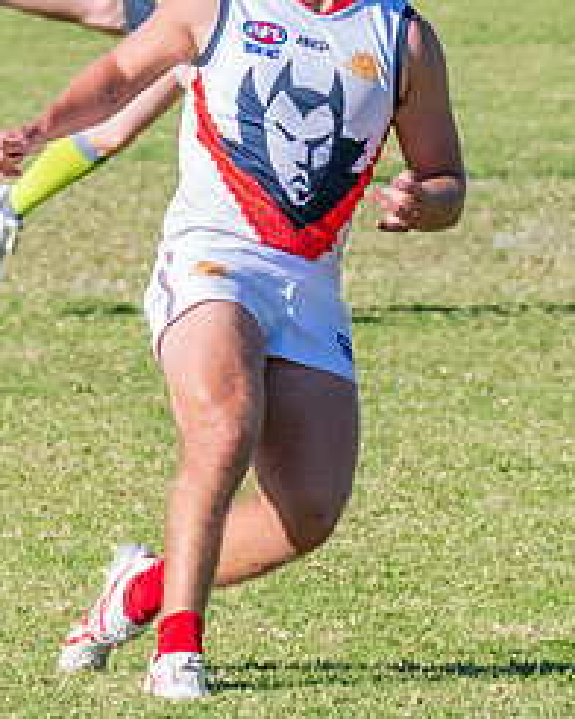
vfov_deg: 1.6
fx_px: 25910
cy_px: 219
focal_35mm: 1218
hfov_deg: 1.3
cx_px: 429
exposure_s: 1/1600
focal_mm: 320
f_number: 11
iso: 1600
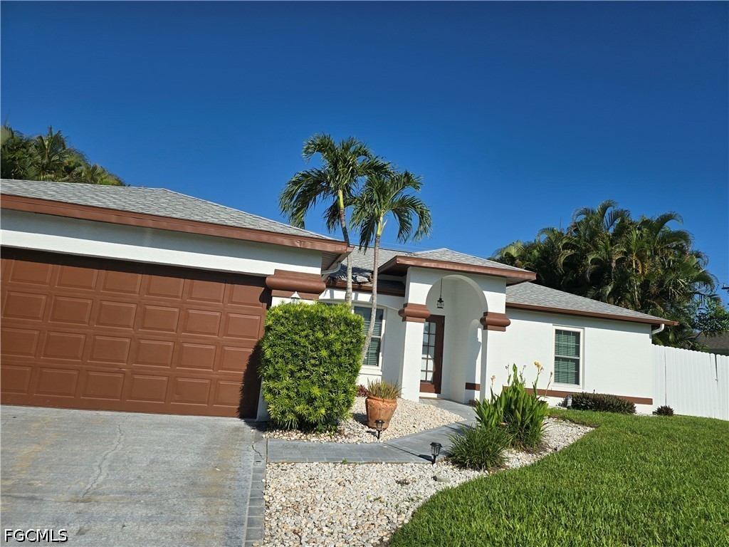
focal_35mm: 23
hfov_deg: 73.9
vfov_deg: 58.9
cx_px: 364
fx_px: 484
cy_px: 274
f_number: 1.7
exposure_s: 1/1402
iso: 12
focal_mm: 6.3
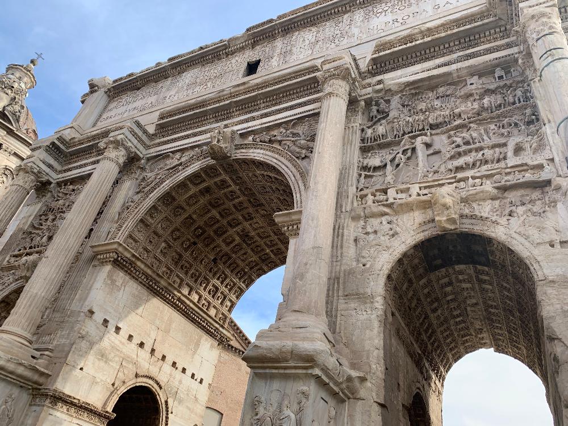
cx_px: 284
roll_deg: -12.5
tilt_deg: +39.4
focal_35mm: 26
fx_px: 427
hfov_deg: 67.3
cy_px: 213
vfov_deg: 53.1
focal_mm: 4.25
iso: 25
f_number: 1.8
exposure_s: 1/656
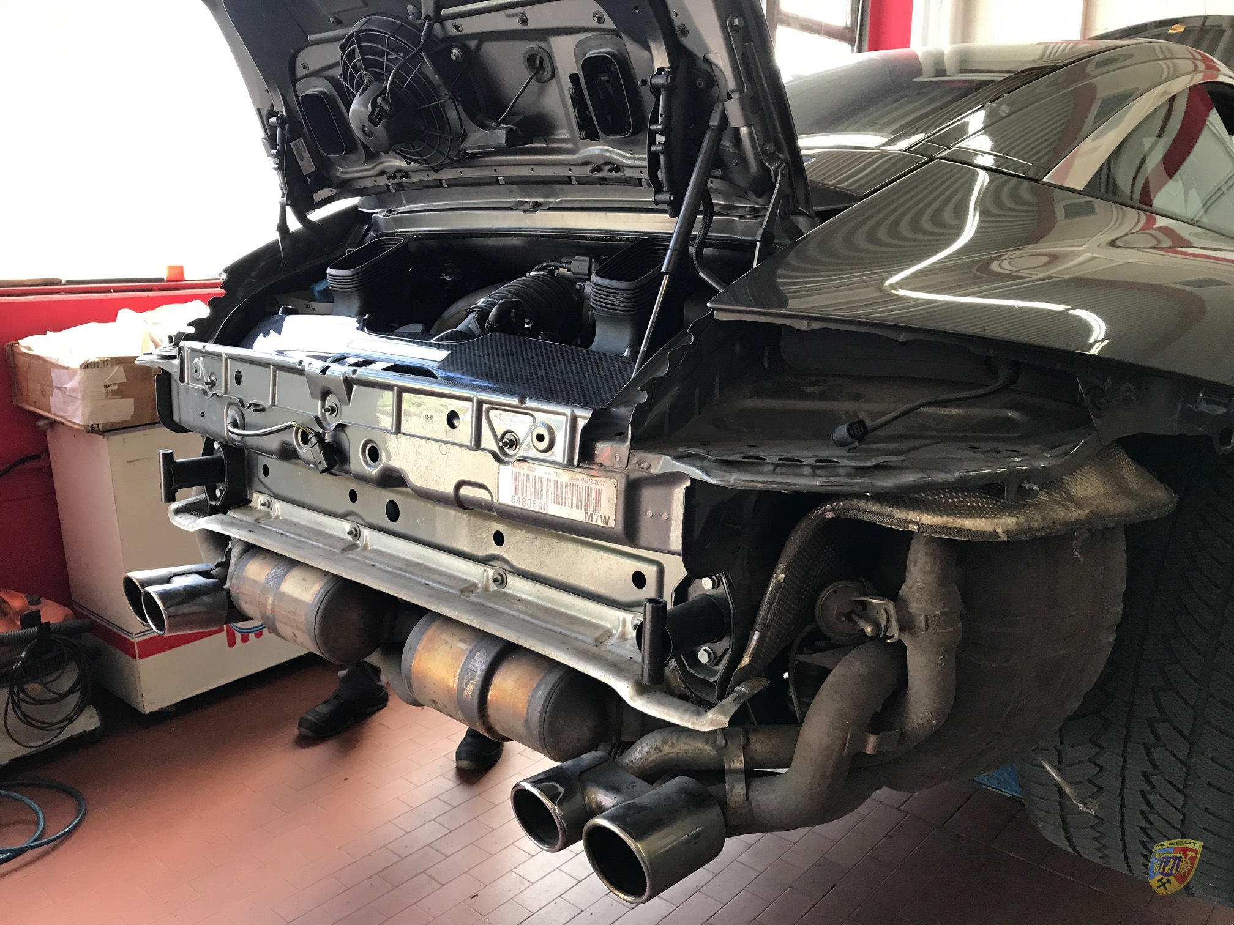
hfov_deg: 63.4
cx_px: 617
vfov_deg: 49.7
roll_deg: -0.3
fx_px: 998
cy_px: 462
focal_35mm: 28
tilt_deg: -11.9
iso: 32
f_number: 1.8
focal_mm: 3.99
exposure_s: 1/33
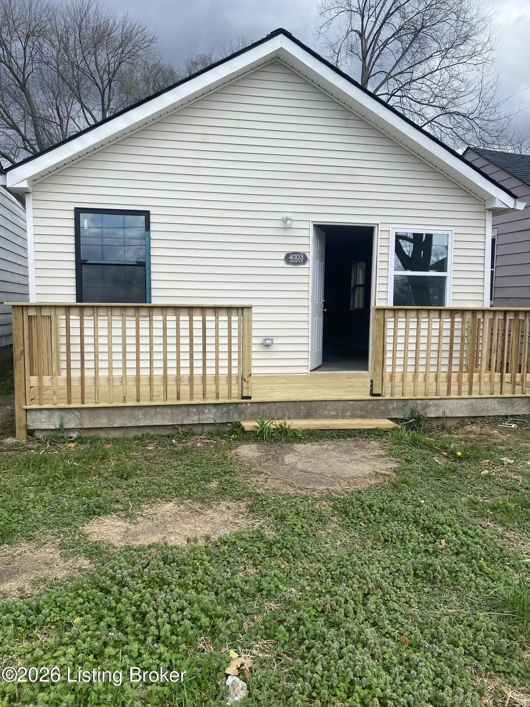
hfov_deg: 53.1
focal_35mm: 26
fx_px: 531
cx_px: 265
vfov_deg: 67.3
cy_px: 354
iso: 32
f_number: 1.8
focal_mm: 4.25
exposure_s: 1/2268
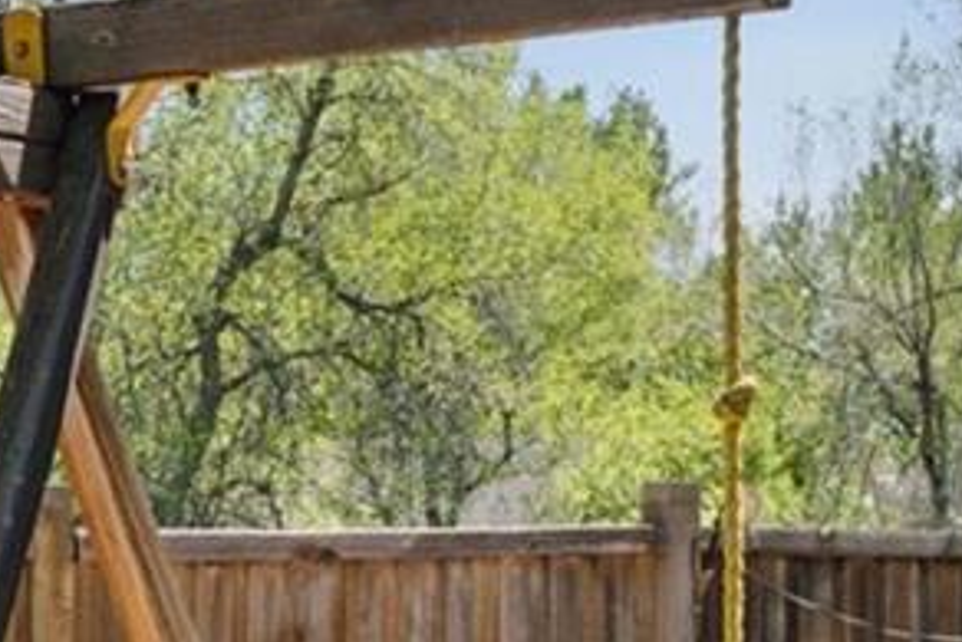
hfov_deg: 8.0
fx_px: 6443
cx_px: -1209
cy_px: 665
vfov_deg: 5.7
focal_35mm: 241
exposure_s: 1/1000
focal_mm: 44
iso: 400
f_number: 8
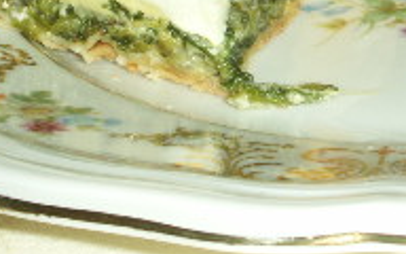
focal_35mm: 131
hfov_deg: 15.6
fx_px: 1449
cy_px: 44
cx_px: 412
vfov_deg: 10.0
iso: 50
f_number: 7.1
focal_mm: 7.7
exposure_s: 1/40
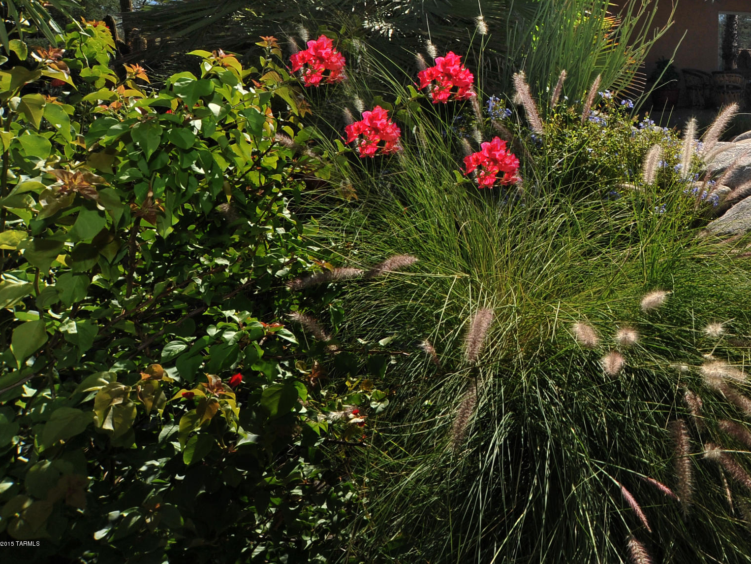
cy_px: 83
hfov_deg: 46.3
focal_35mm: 34
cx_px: 731
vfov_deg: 39.5
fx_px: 738
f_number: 14
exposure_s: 1/320
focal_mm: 18
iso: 320
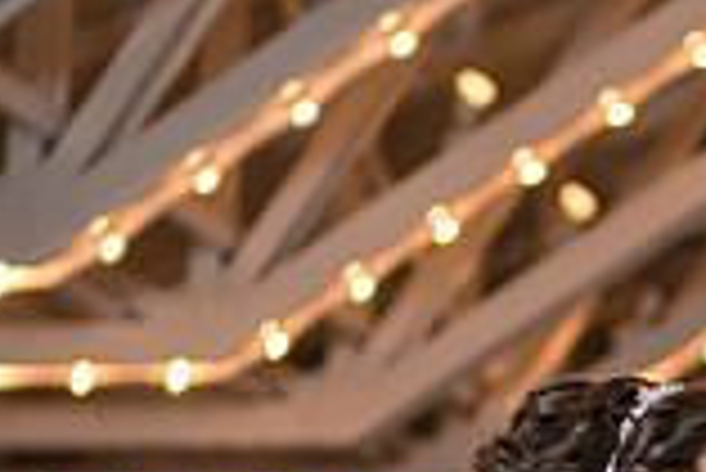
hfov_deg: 12.8
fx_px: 3082
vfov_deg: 8.6
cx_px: 840
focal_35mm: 157
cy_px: 674
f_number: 1.4
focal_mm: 35
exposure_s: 1/200
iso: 200
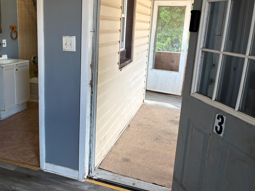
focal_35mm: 33
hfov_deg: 54.9
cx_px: 102
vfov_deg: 42.8
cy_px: 81
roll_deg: -1.4
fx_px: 243
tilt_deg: -11.8
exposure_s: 1/121
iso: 125
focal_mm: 5.96
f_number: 1.6
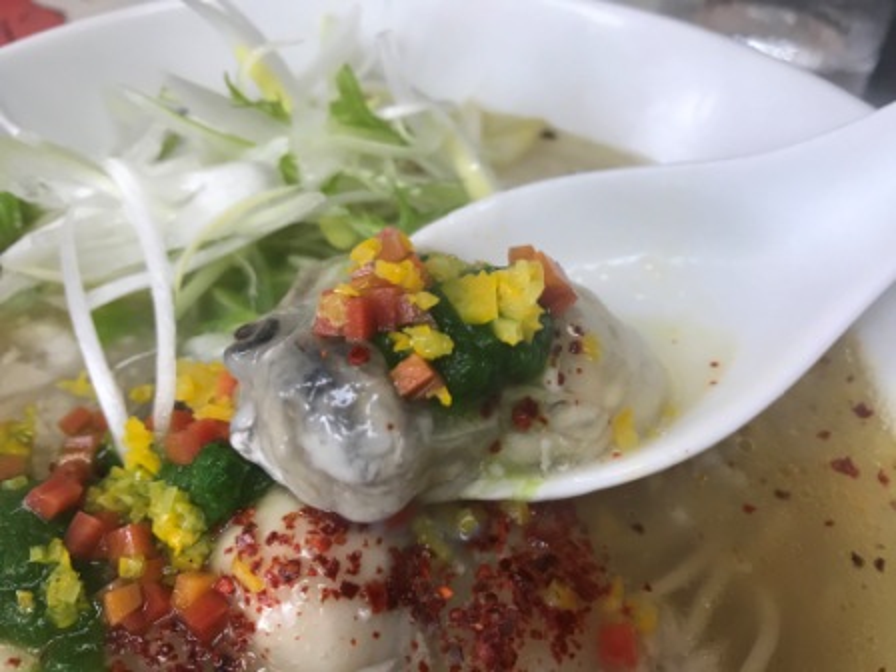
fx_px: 725
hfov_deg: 63.4
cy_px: 336
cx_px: 448
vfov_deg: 49.7
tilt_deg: -48.1
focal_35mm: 28
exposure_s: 1/30
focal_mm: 3.99
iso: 20
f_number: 1.8
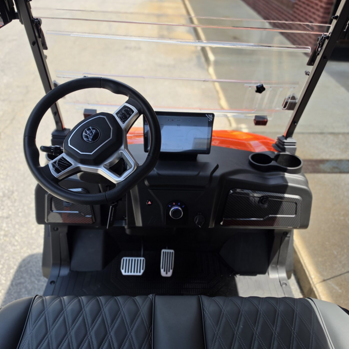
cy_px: 173
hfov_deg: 57.3
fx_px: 319
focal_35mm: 28
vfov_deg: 57.3
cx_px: 176
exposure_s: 1/2993
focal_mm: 6.5
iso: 64
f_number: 1.4
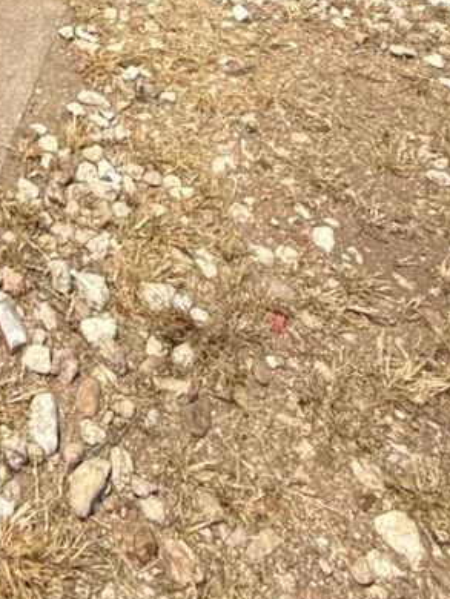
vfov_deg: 26.6
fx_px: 848
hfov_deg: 25.8
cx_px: -121
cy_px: -322
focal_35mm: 49
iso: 50
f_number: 2.2
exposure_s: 1/1572
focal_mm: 2.22
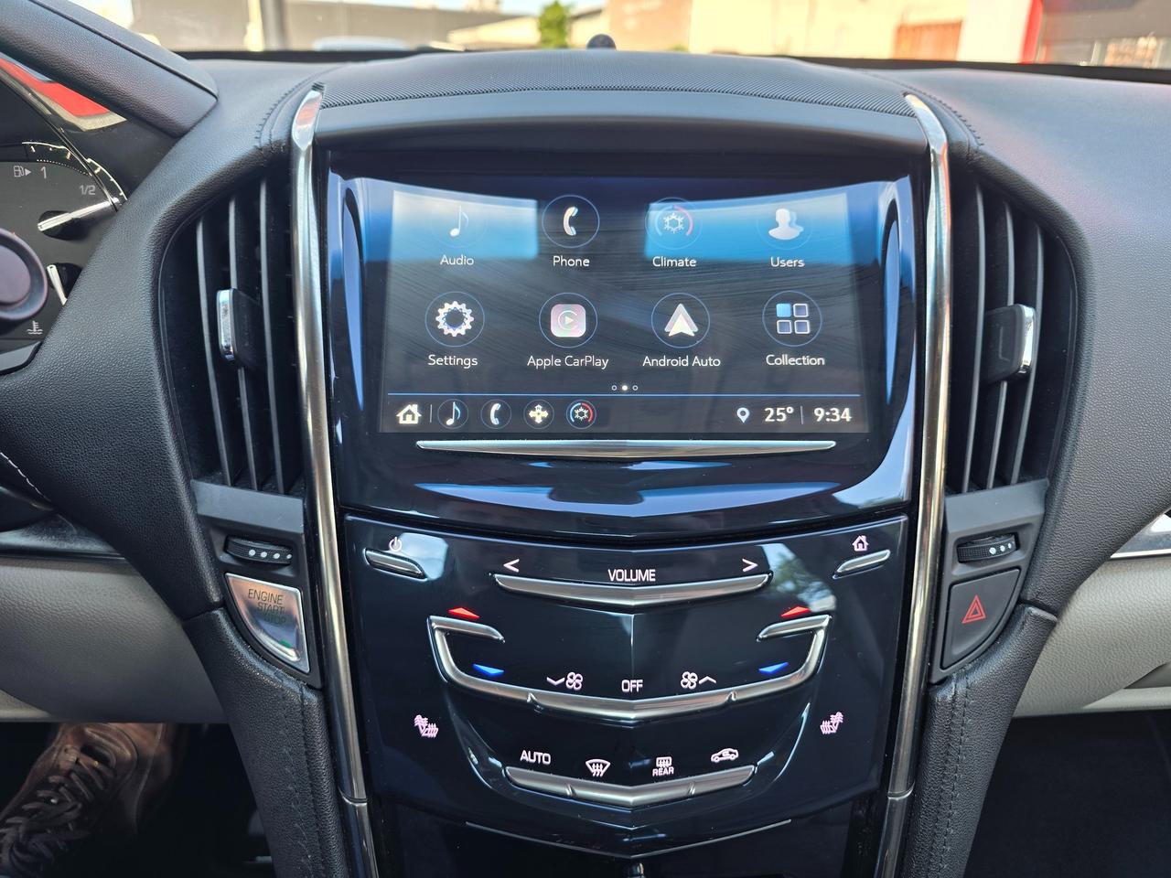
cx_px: 586
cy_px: 439
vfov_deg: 58.9
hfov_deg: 73.9
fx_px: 778
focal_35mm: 23
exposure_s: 1/120
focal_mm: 6.3
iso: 64
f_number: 1.7
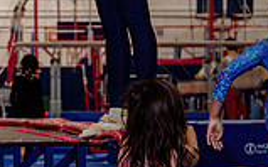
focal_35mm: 200
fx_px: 1459
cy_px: 49
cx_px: -96
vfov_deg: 6.5
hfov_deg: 10.2
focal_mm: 49
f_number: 3.5
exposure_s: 1/400
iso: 1600
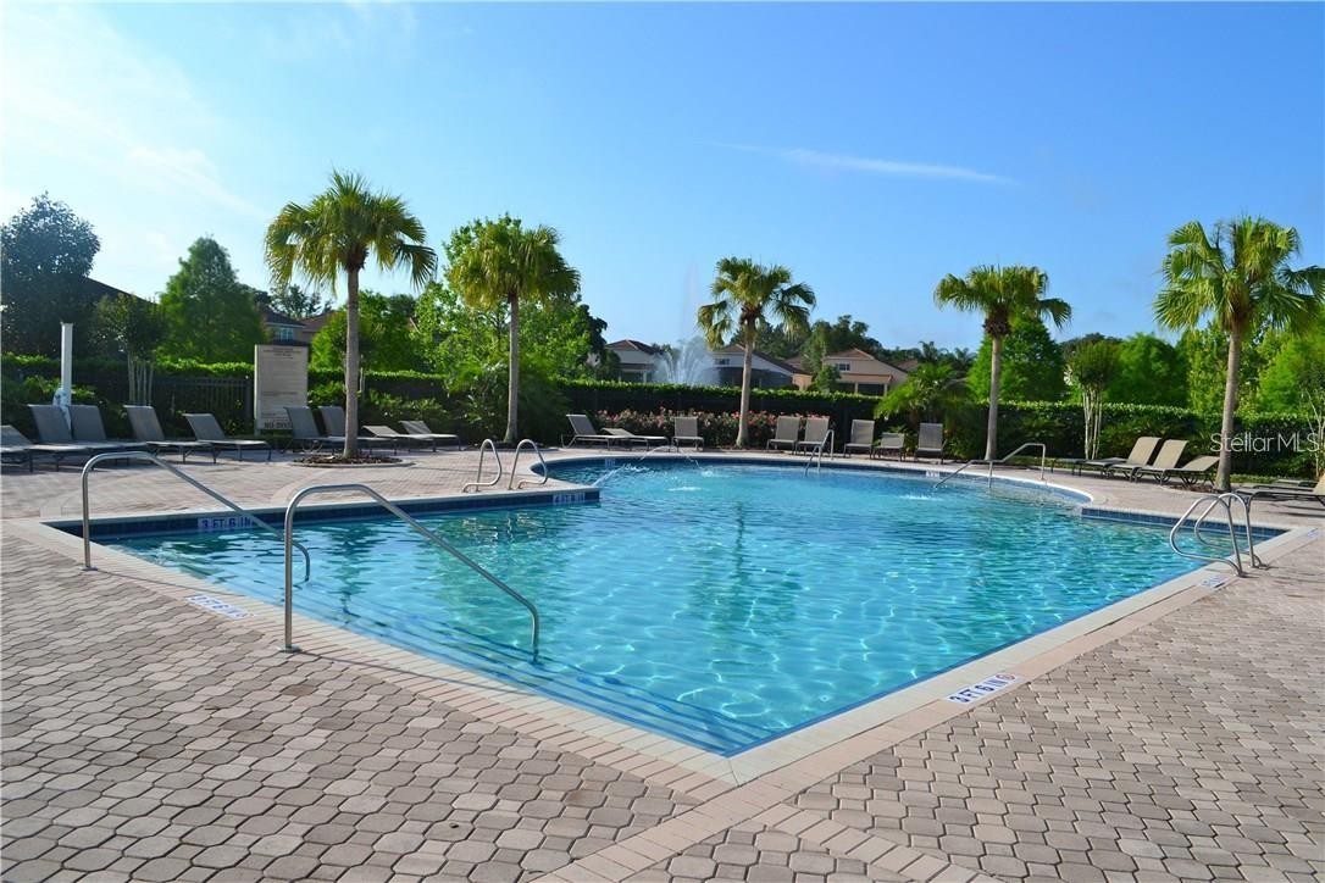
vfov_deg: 47.9
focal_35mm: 27
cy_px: 442
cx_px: 662
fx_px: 994
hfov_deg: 67.4
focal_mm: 18
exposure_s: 1/250
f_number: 8
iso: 100
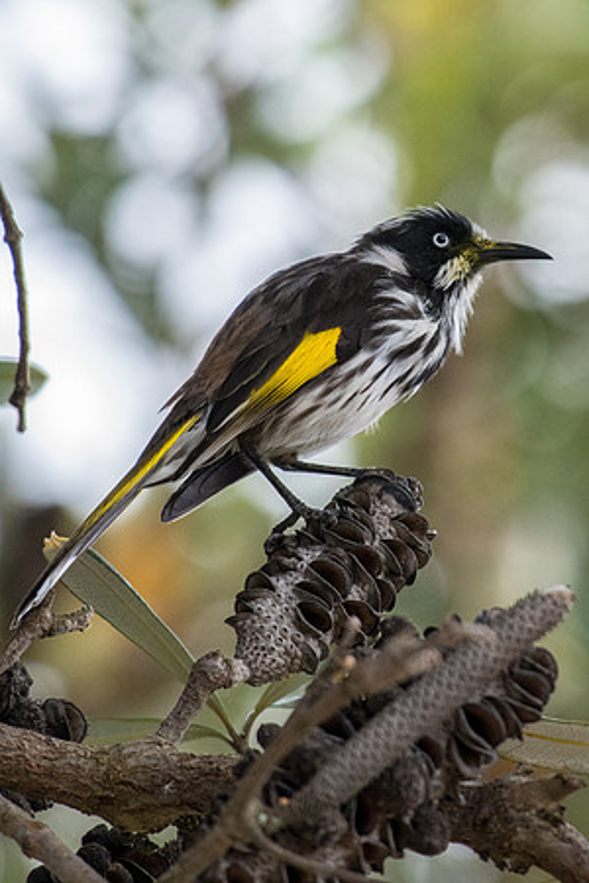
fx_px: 25420
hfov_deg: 1.3
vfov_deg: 2.0
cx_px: 443
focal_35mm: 1036
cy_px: 290
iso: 1800
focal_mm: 500
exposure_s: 1/1250
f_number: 5.6
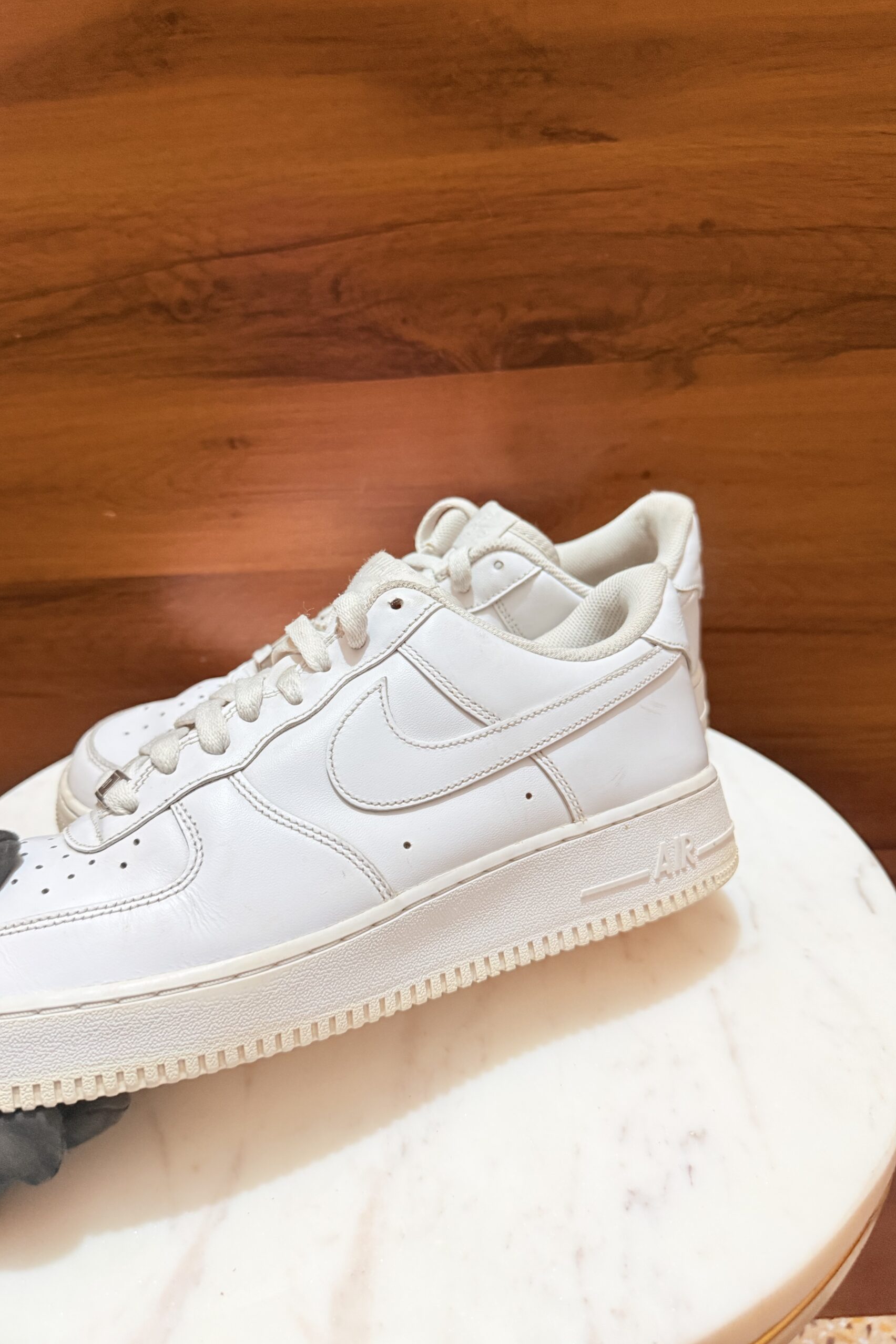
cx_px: 421
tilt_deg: -24.9
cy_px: 671
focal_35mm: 25
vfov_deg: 71.5
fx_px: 933
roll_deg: +3.0
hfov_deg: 51.3
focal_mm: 6.76
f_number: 1.78
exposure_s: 1/50
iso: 320
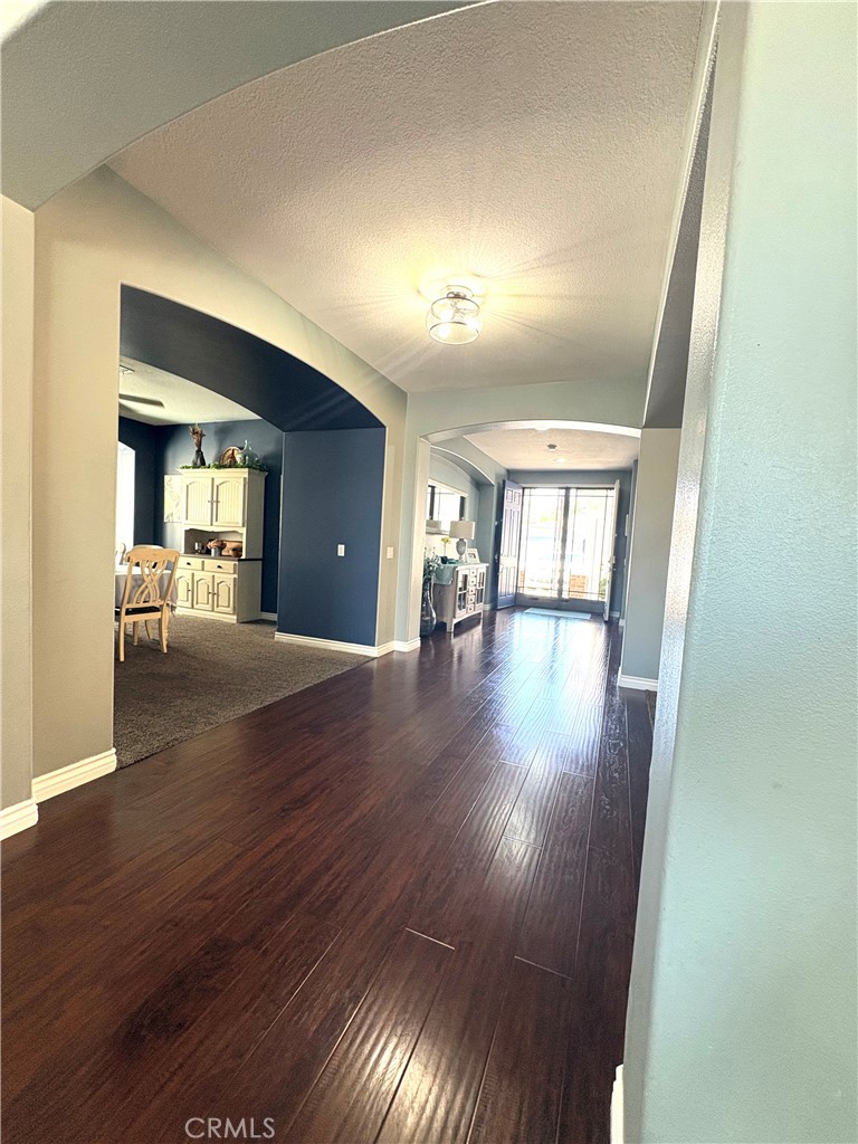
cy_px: 572
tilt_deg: -3.6
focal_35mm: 14
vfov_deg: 102.1
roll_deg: -3.2
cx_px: 429
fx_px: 463
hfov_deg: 85.7
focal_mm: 2.22
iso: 320
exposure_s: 1/60
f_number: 2.2
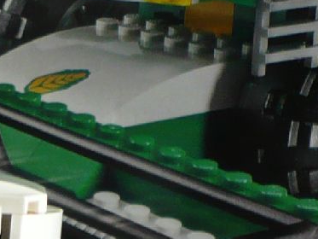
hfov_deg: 10.1
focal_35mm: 185
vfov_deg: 7.4
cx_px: -257
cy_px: 617
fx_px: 1700
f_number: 2.8
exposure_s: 1/30
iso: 125
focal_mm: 5.8
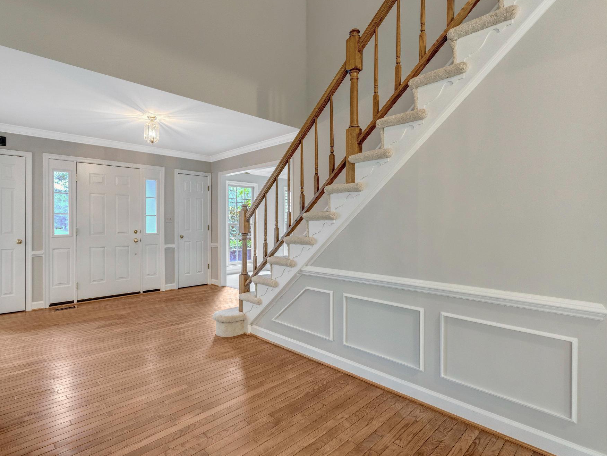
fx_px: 316
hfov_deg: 87.4
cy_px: 227
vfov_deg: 71.6
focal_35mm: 18
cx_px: 272
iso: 1250
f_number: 8
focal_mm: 16
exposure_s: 1/13
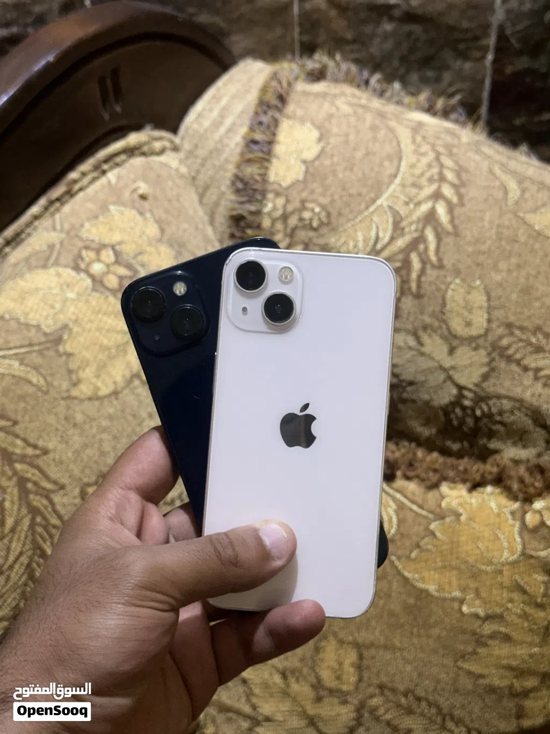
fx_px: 1017
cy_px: 367
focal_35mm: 48
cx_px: 275
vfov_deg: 39.7
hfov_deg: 30.3
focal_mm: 6.86
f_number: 1.78
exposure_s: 1/33
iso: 250
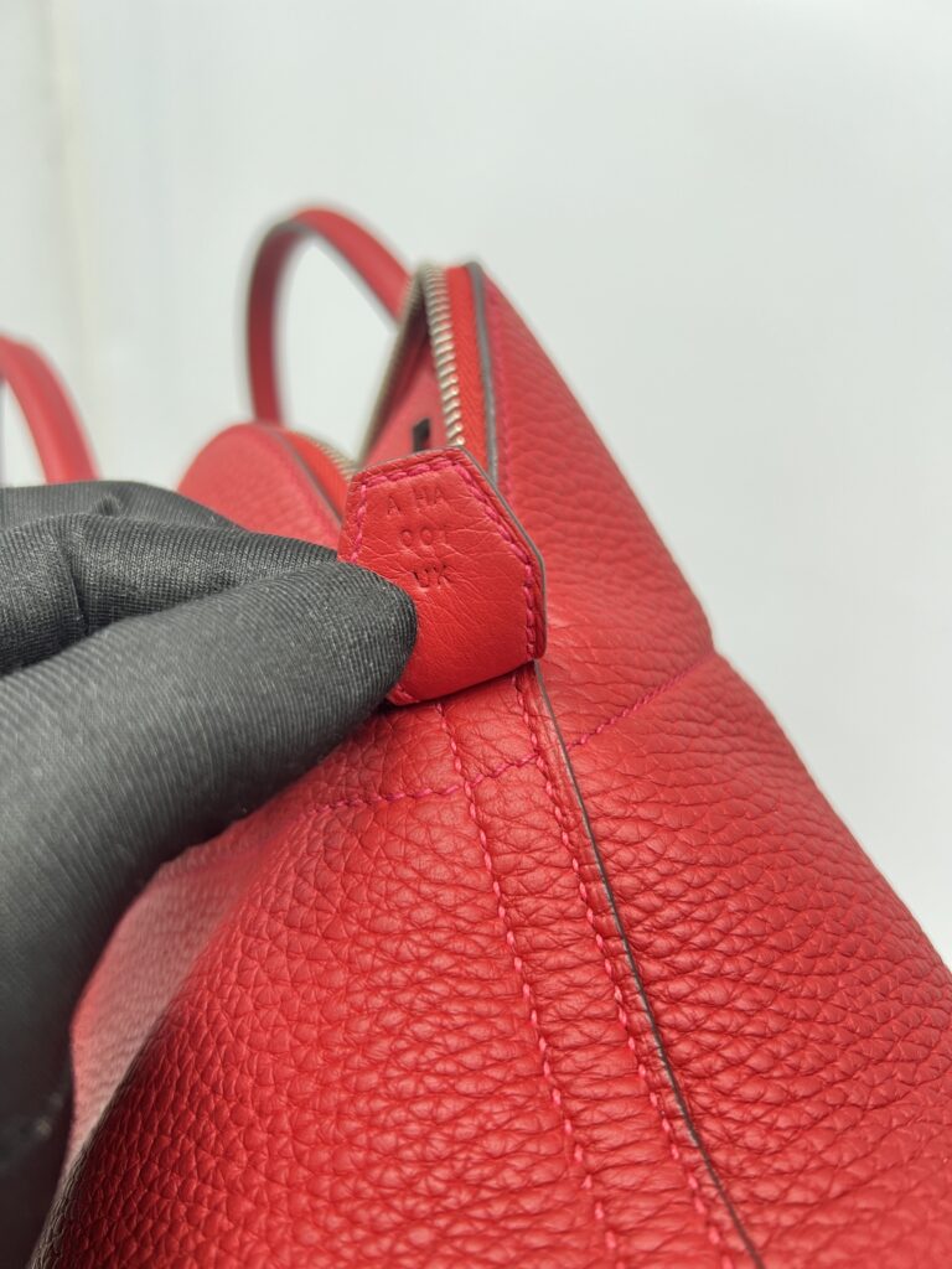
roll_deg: -1.3
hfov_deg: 53.1
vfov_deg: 67.3
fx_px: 953
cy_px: 634
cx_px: 476
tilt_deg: -20.9
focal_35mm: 26
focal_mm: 5.7
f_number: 1.5
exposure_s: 1/50
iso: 64
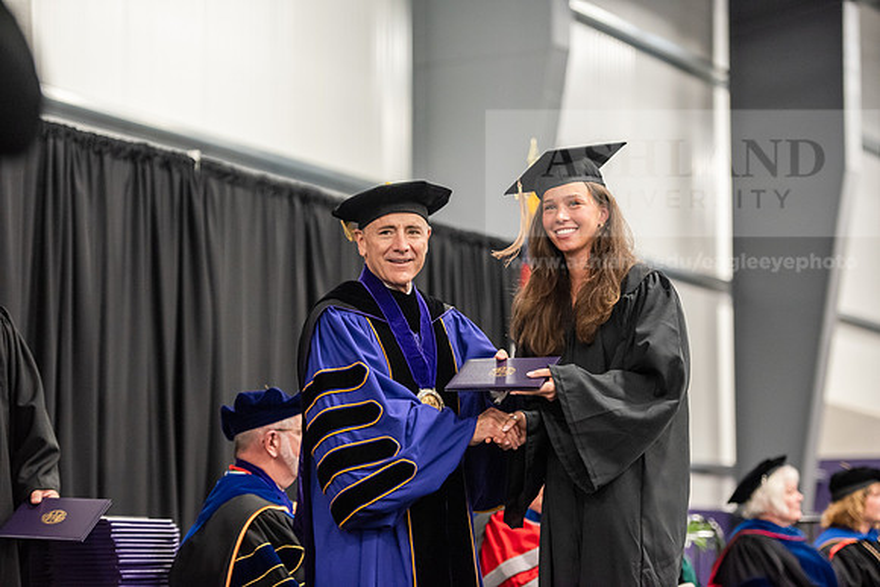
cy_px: 294
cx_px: 440
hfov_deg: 19.5
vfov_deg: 13.0
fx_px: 2567
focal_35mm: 105
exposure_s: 1/200
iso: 3200
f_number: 3.2
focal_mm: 105
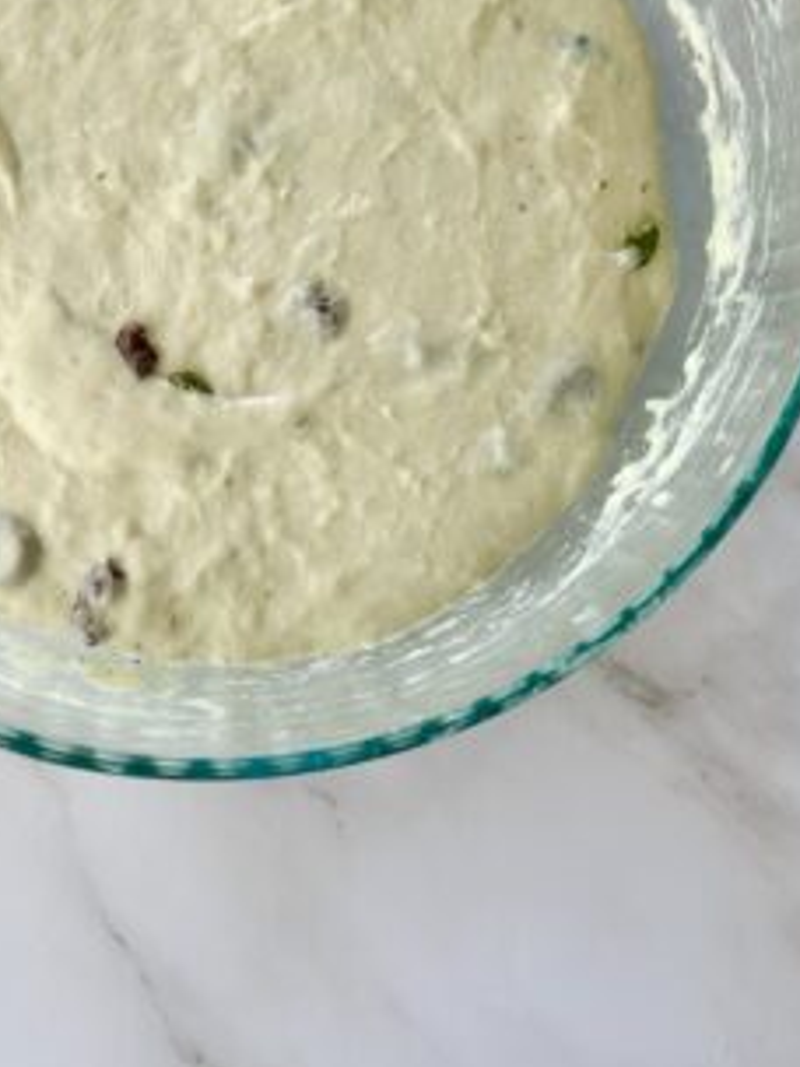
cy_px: 228
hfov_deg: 18.7
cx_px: 349
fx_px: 2434
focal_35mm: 79
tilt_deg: -77.6
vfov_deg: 24.4
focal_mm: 6.86
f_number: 1.78
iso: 80
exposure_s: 1/179
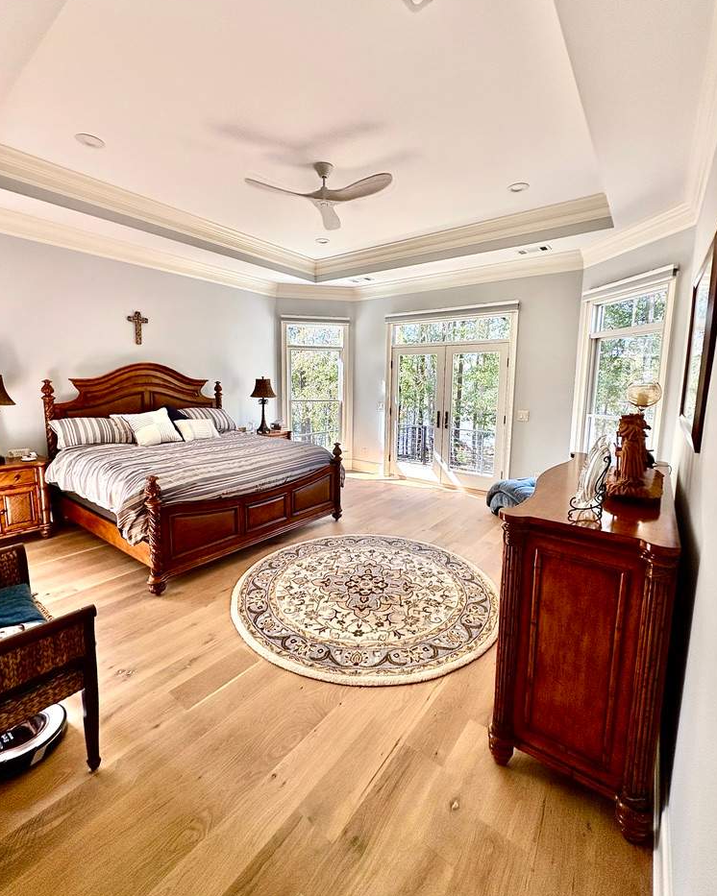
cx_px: 360
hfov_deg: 84.0
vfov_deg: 96.8
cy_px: 431
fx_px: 398
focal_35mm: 15
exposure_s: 1/169
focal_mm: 2.22
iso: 64
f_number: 2.2
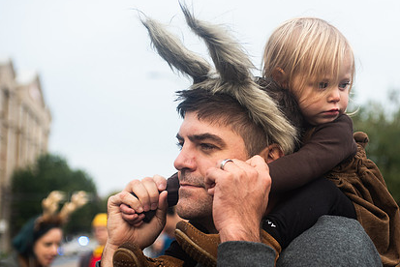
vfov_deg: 15.7
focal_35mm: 87
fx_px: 967
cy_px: 137
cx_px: 271
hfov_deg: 23.2
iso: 400
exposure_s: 1/320
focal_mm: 62
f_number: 3.5
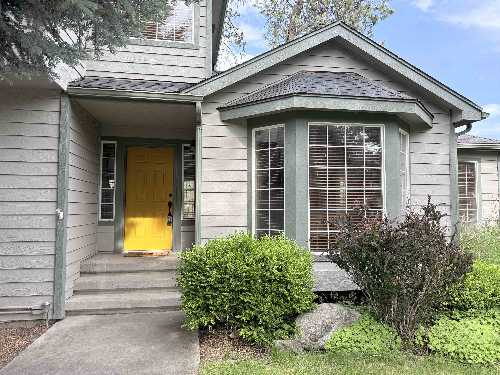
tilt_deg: +3.3
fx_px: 347
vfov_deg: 56.8
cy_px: 188
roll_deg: -0.4
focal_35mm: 24
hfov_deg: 71.6
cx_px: 250
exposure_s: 1/979
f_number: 1.78
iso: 100
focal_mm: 6.76
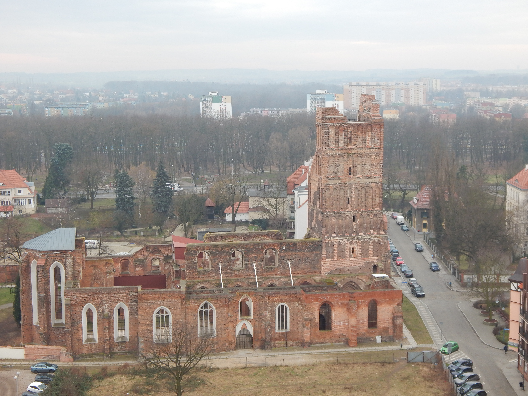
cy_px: 198
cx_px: 264
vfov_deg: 27.0
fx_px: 824
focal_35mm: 54
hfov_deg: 35.5
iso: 125
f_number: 3.8
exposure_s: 1/100
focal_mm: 9.7
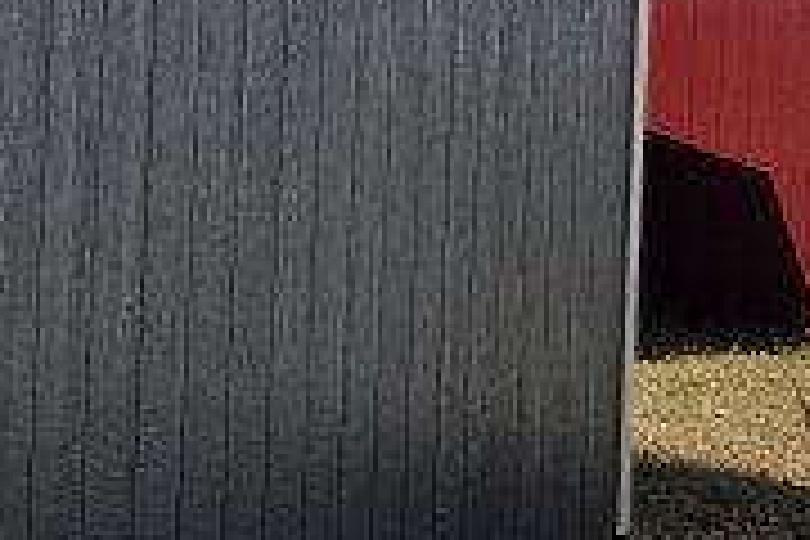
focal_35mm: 85
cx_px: -374
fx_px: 1912
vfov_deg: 15.8
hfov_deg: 20.7
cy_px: 4
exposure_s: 1/6574
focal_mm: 6.3
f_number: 1.7
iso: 80
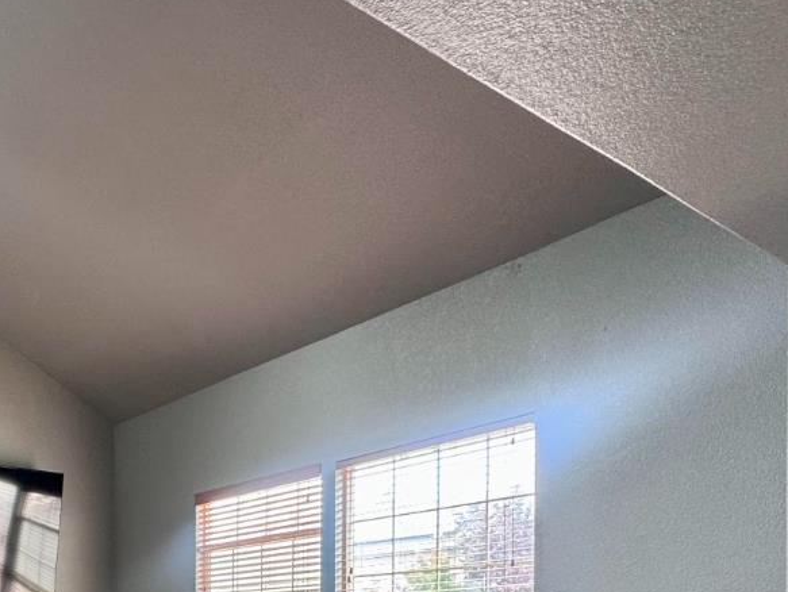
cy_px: 658
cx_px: 61
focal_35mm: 36
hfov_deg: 45.8
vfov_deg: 34.2
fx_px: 820
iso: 160
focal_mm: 2.22
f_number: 2.2
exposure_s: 1/99
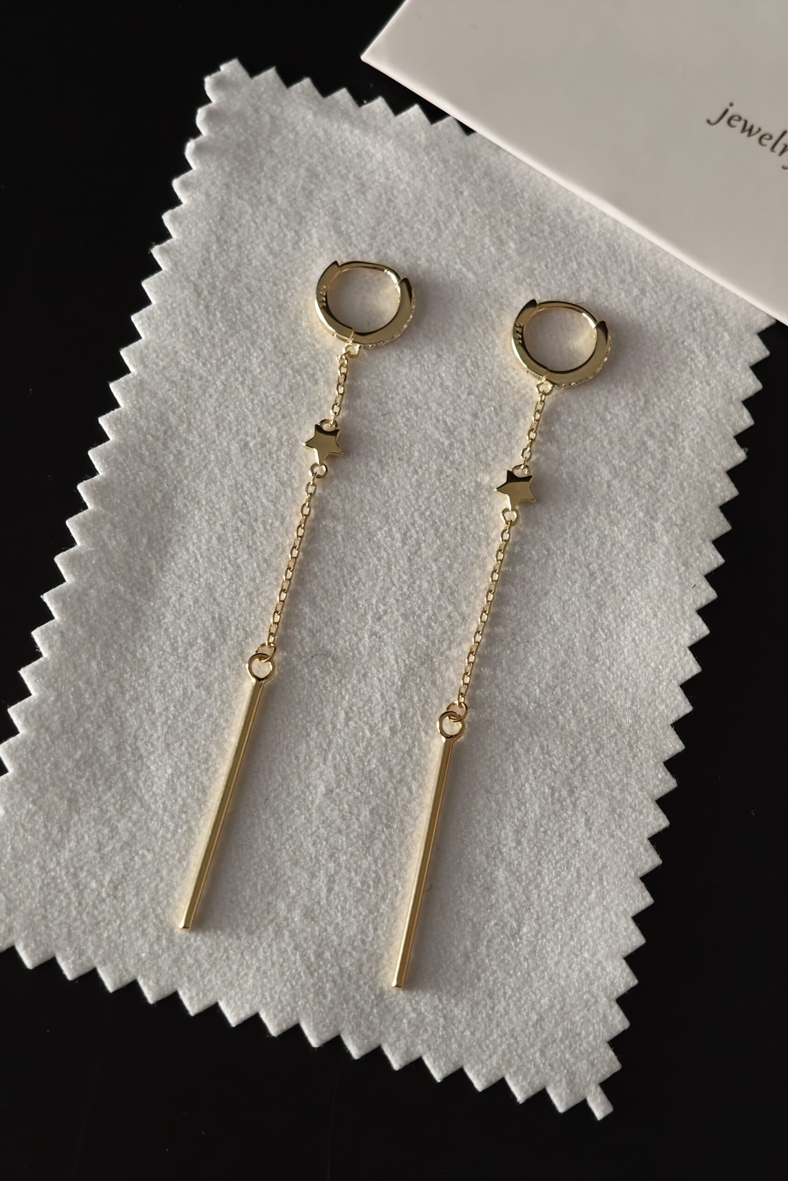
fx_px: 2397
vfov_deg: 27.7
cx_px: 364
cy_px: 589
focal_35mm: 73
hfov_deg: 18.7
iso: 2663
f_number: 2.68
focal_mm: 10.55
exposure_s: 1/30
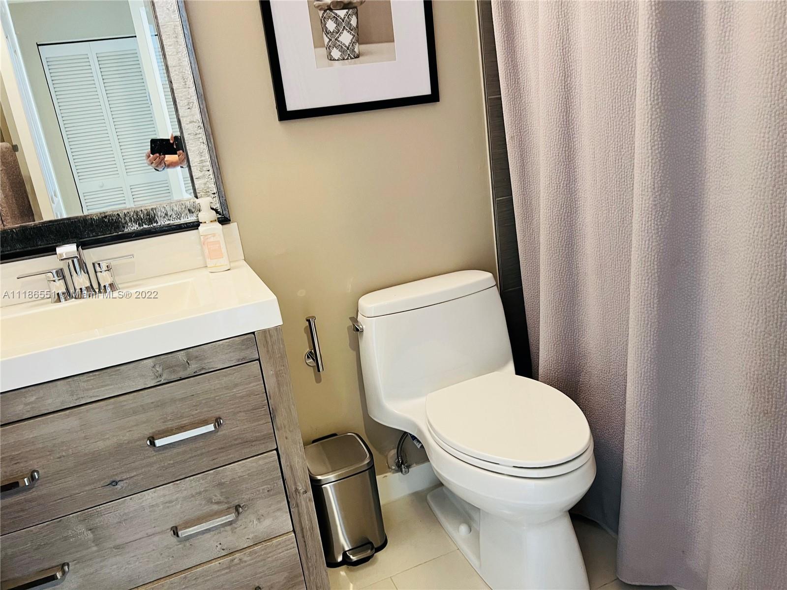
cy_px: 295
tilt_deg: -16.8
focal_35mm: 26
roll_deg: +6.8
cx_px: 394
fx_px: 591
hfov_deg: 67.3
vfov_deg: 53.1
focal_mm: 5.7
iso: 160
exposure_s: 1/60
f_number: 1.5
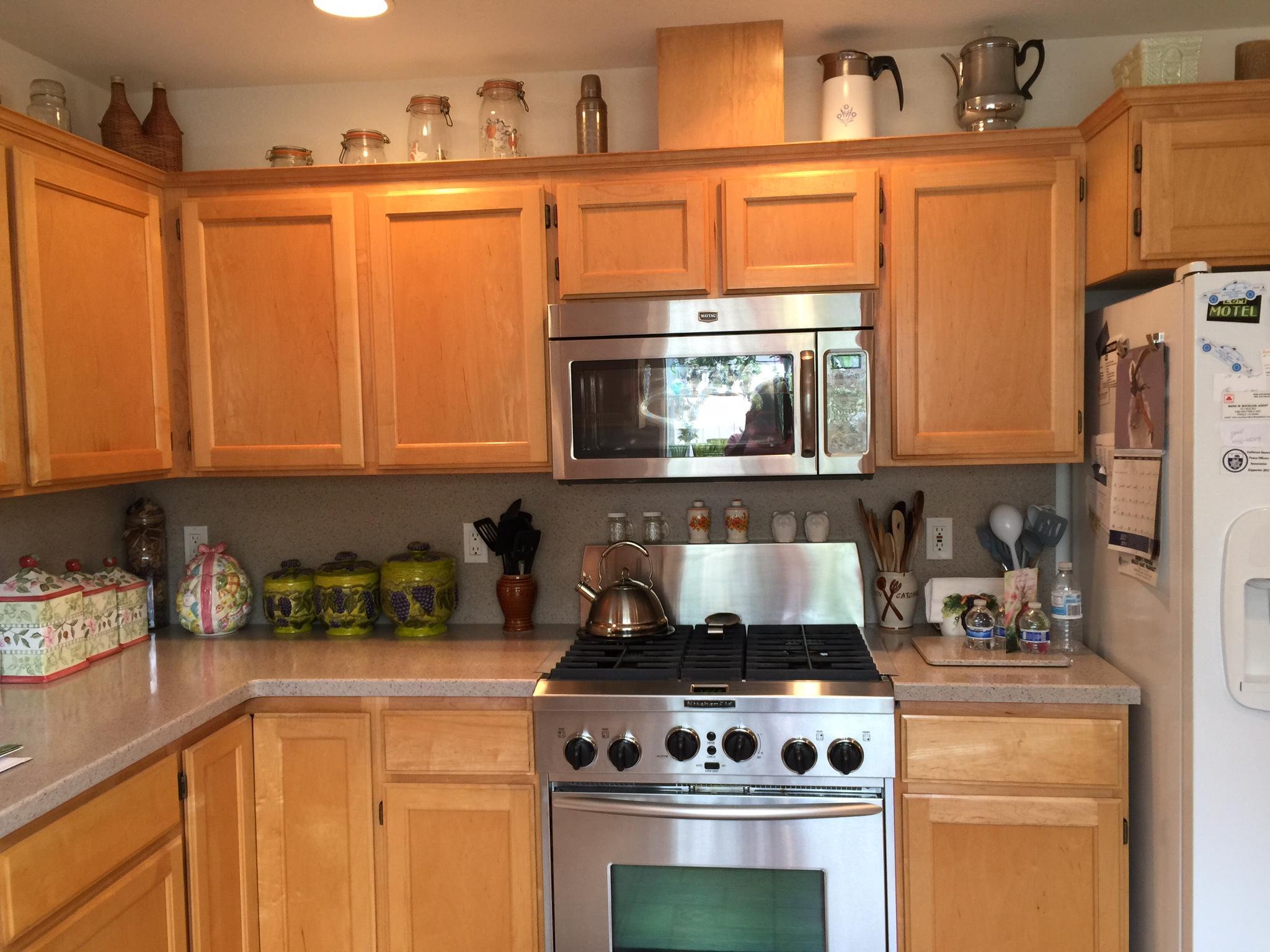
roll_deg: +0.7
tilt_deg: -5.4
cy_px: 476
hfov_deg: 61.7
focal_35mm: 29
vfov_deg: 48.2
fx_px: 1064
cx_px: 635
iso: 32
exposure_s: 1/15
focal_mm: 4.15
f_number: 2.2
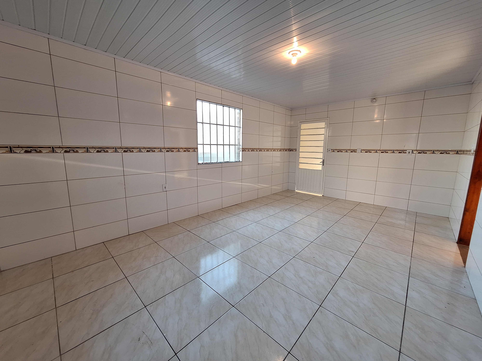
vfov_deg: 89.9
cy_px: 180
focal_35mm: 13
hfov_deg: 106.2
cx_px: 241
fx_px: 181
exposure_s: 1/40
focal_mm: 1.74
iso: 100
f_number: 2.2
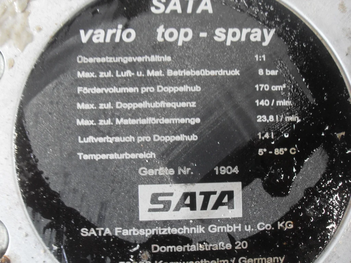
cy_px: 132
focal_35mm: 37
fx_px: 375
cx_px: 176
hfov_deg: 50.1
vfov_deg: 38.7
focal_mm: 6.3
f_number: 2.8
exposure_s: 1/15
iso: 200
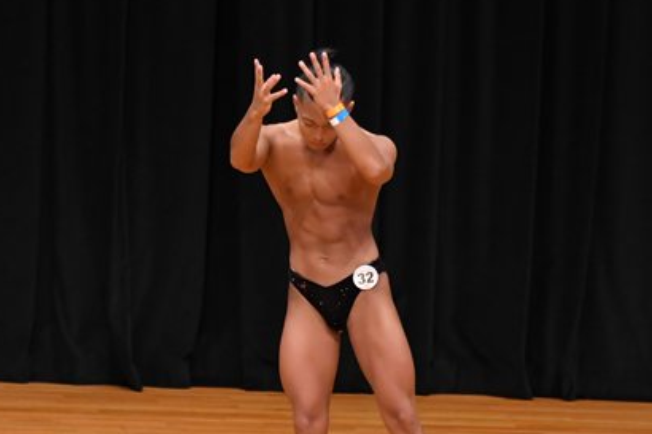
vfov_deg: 3.3
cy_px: 297
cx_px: 314
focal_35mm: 410
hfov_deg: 5.0
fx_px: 7422
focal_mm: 145
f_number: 5.6
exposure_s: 1/400
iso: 3200
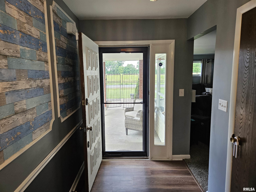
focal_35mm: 23
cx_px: 128
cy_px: 96
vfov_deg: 58.9
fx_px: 170
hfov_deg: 73.9
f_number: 1.8
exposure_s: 1/120
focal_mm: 5.4
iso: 200
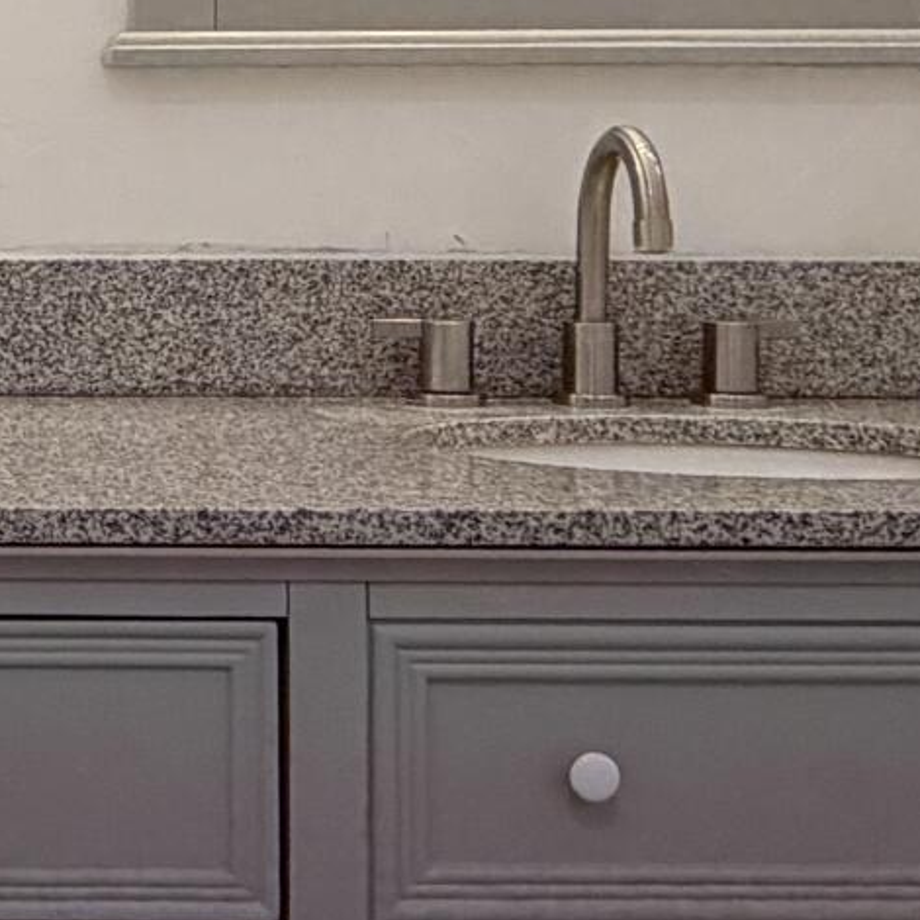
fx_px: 2375
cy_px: 135
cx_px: -343
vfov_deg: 21.5
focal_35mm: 79
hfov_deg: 19.8
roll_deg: +0.7
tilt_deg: +1.0
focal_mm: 2.22
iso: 100
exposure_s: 1/120
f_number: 2.2
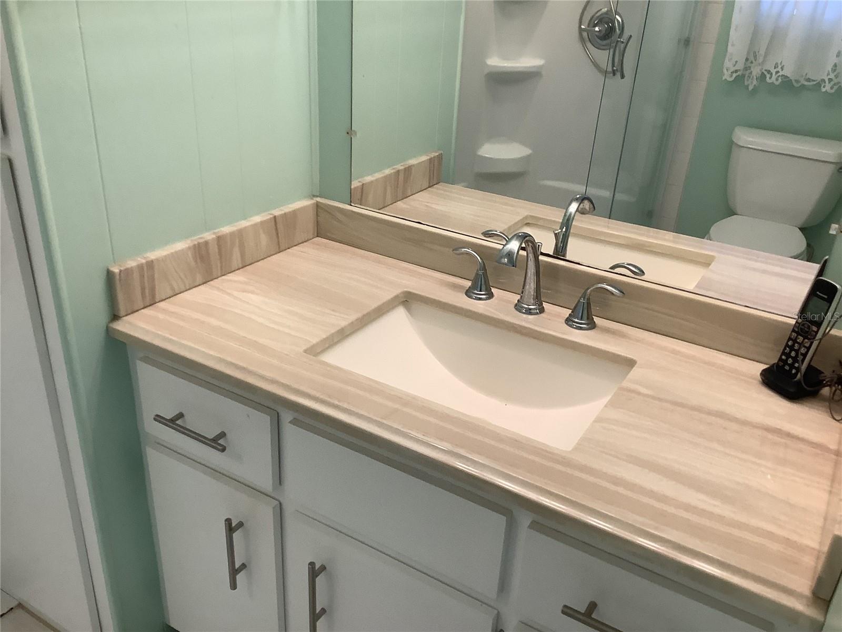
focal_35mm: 31
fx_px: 754
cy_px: 316
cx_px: 421
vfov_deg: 45.4
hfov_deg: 58.4
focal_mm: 3.3
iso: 100
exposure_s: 1/60
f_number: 2.4
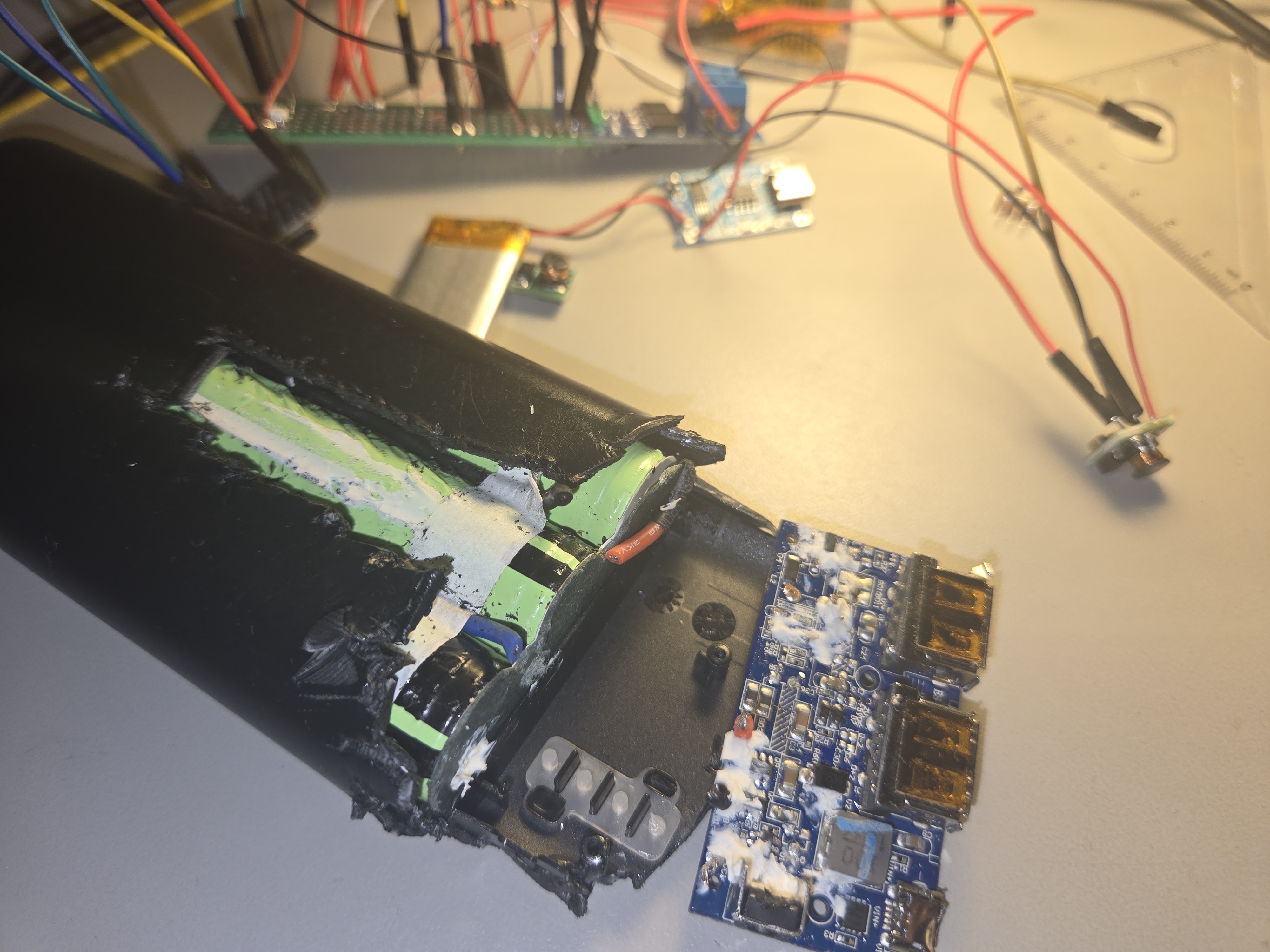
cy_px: 476
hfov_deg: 73.9
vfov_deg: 58.9
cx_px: 635
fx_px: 844
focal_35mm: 23
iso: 25
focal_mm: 5.4
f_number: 1.8
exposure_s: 1/50
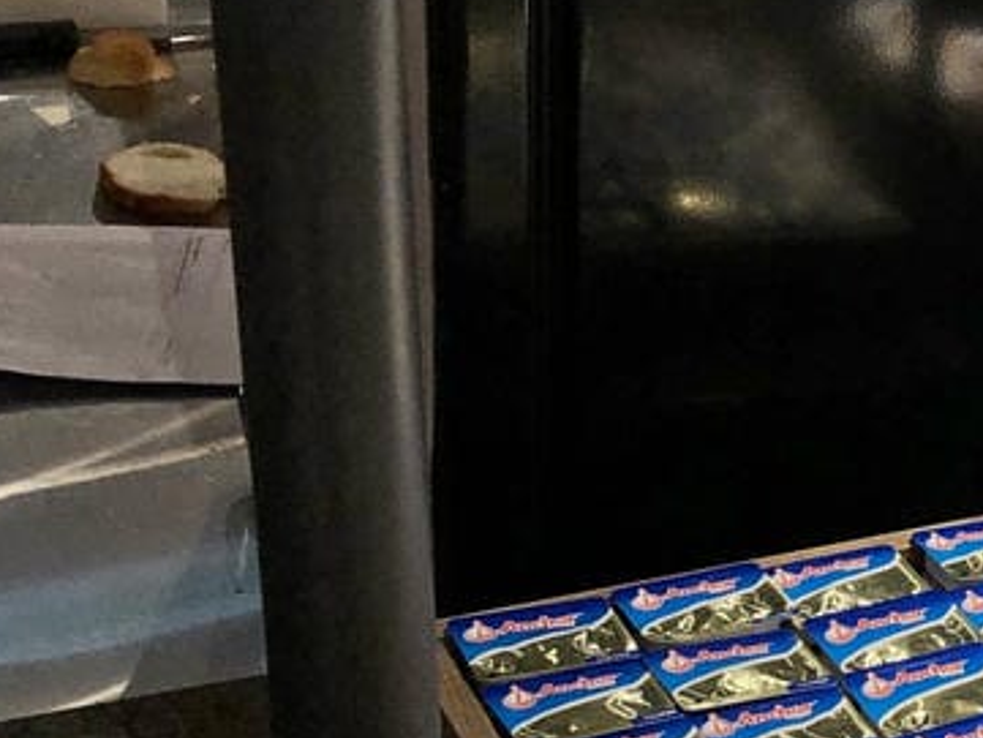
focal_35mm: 93
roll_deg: -9.9
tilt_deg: -27.1
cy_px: 447
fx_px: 2642
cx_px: 1620
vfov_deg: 15.9
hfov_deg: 18.0
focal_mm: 3.99
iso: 25
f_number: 1.8
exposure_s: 1/40
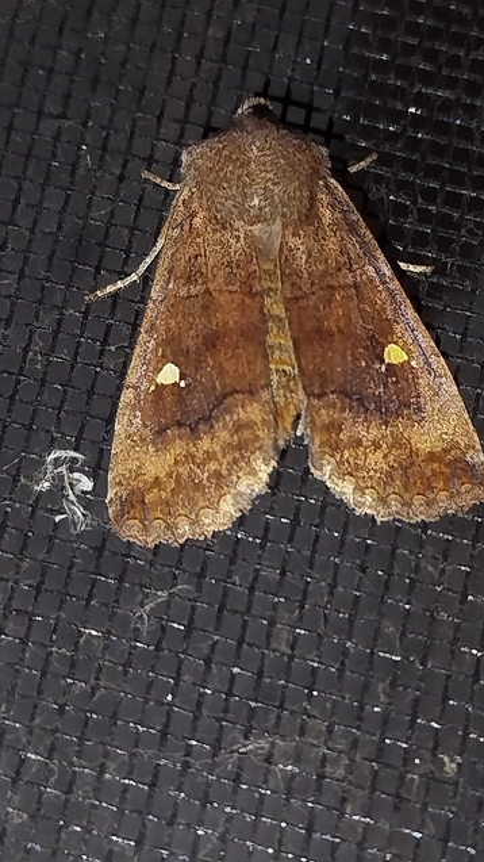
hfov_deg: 13.1
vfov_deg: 23.2
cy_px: 432
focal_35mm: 92
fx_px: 2100
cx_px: 270
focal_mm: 5.31
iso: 160
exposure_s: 1/50
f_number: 1.7
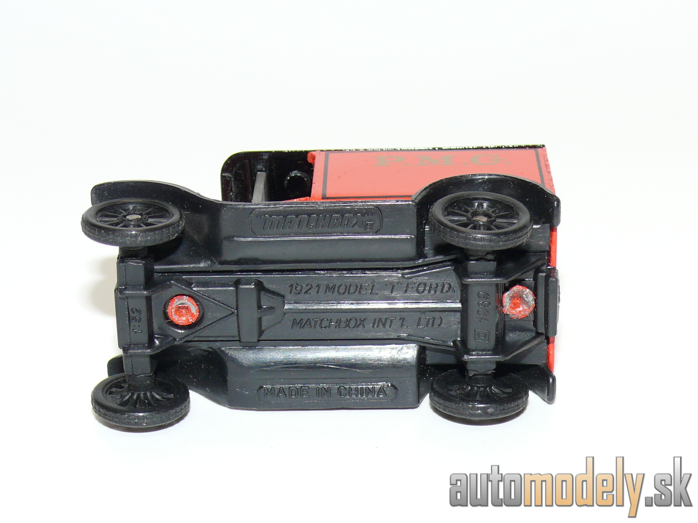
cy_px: 262
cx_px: 349
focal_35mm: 95
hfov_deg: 20.7
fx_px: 1916
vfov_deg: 15.6
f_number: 4
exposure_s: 1/30
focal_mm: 12.9
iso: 100
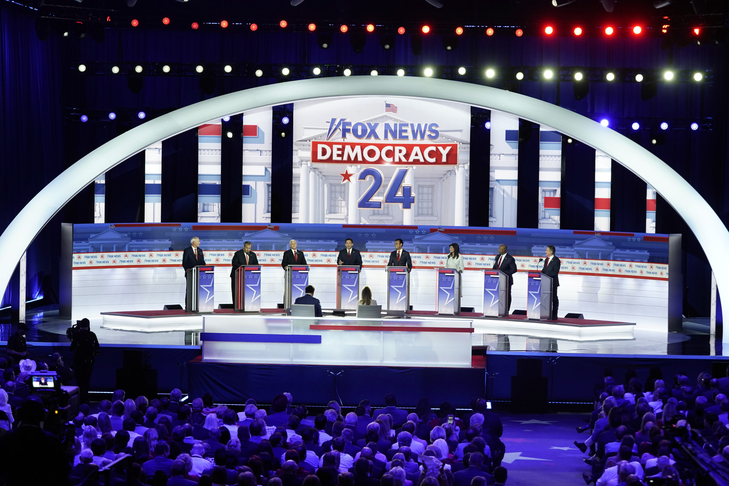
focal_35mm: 111
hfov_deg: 18.4
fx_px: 2248
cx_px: 364
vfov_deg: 12.3
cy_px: 243
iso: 3200
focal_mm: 111
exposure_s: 1/80
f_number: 5
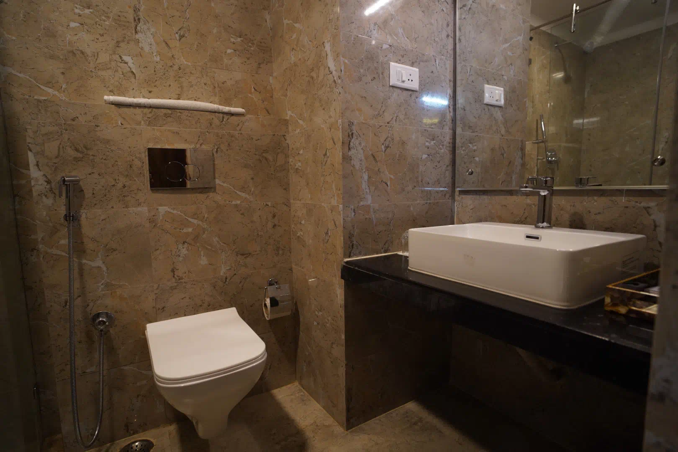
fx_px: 339
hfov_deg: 90.0
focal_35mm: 18
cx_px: 339
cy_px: 226
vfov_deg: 67.4
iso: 1600
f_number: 3.2
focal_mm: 18
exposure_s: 1/125
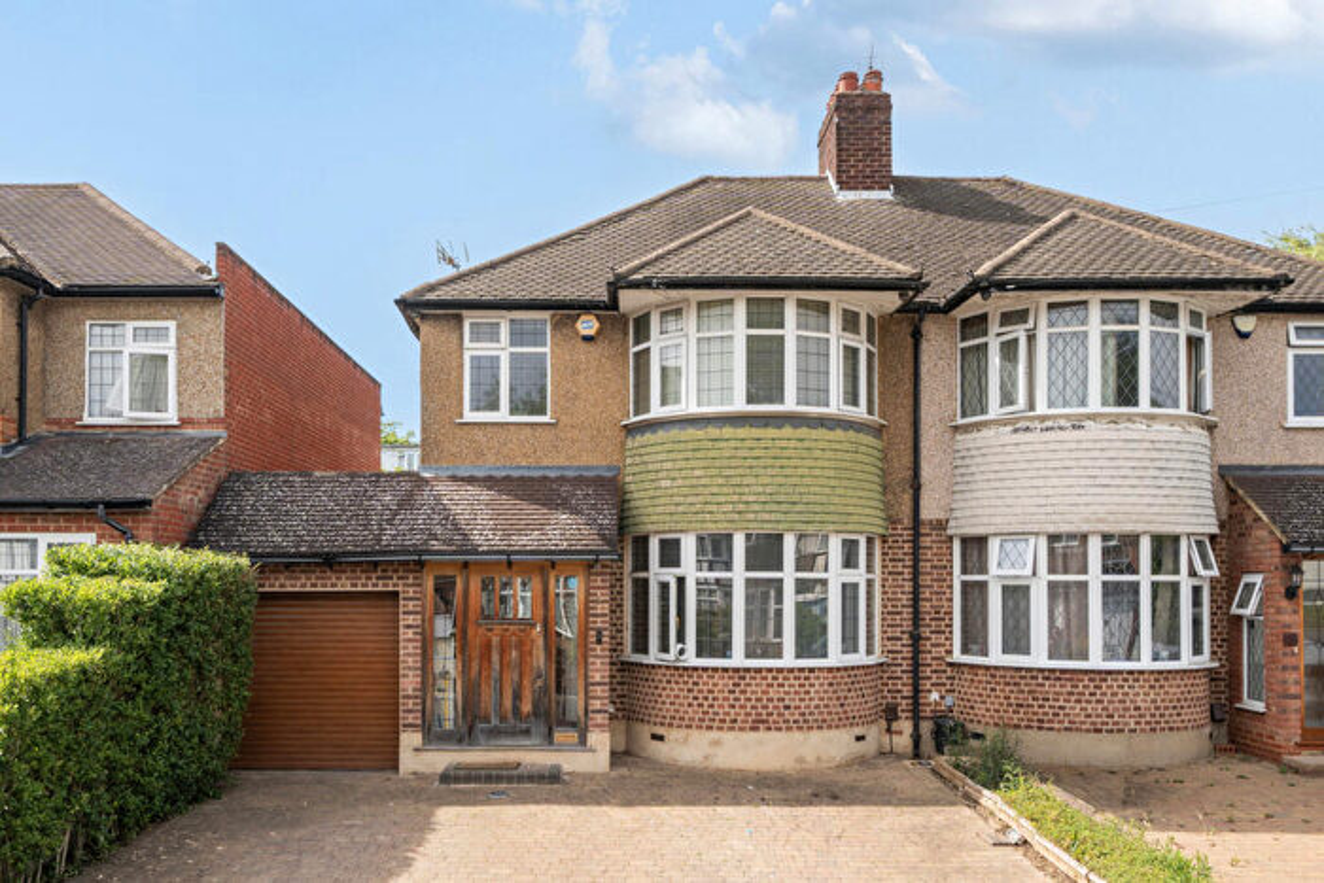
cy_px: 442
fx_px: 1103
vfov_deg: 43.6
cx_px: 662
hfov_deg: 61.9
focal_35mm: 30
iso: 200
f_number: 8
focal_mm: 20
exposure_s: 1/200
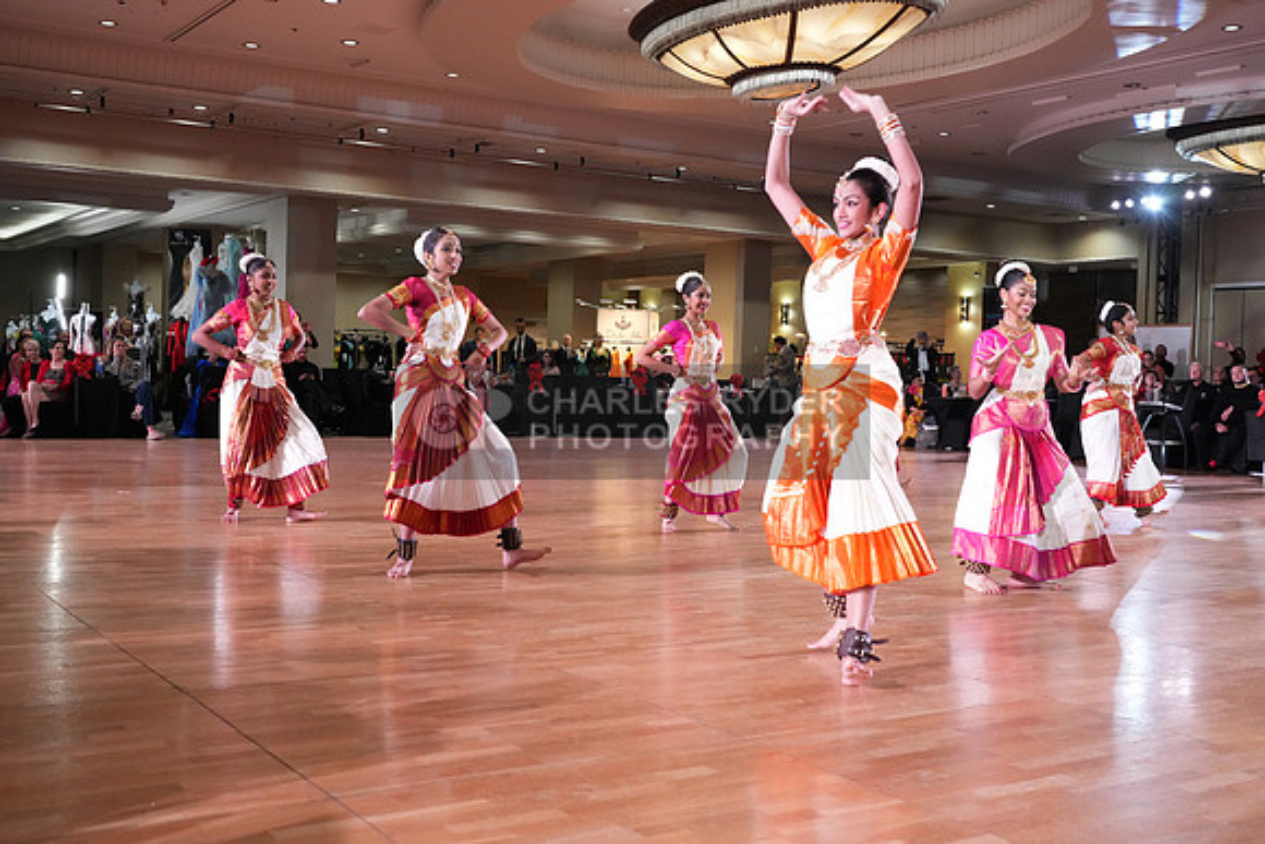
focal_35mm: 38
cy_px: 422
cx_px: 632
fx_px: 1336
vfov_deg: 35.1
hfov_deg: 50.7
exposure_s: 1/320
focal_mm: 38
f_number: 5
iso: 5000
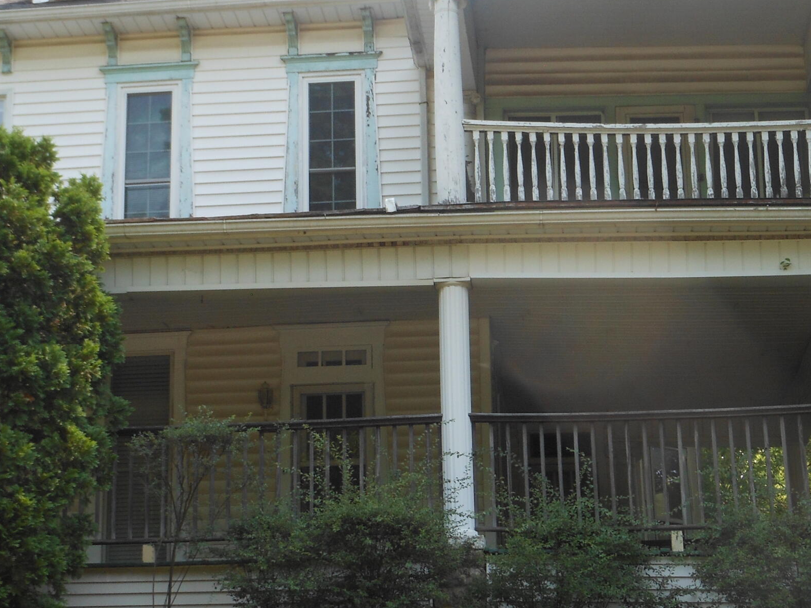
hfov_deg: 23.0
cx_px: 417
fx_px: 1991
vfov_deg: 17.4
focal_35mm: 85
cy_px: 265
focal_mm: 8.1
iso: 80
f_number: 4.6
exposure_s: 1/160
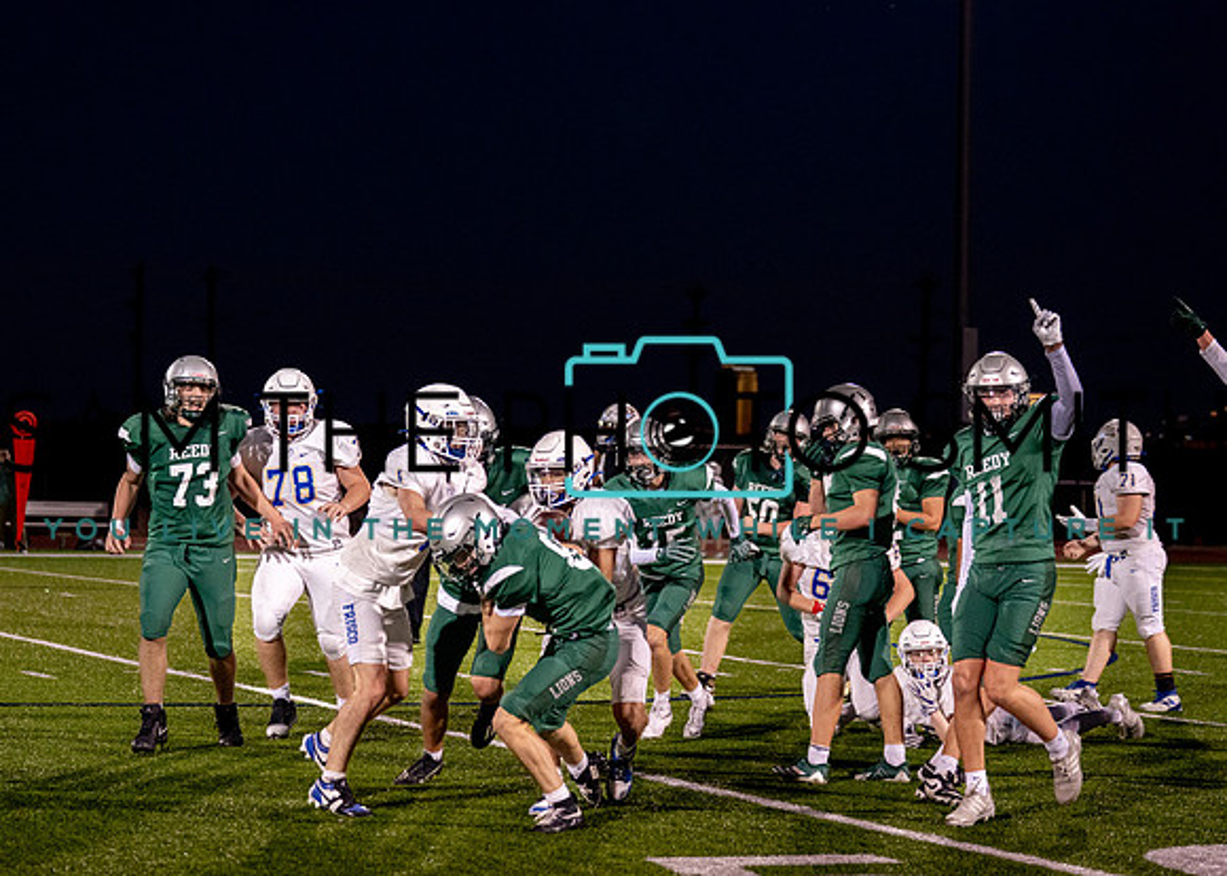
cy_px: 333
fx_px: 3333
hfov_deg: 20.8
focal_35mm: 96
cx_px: 497
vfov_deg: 15.0
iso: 3200
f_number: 2.8
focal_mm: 70
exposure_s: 1/1000
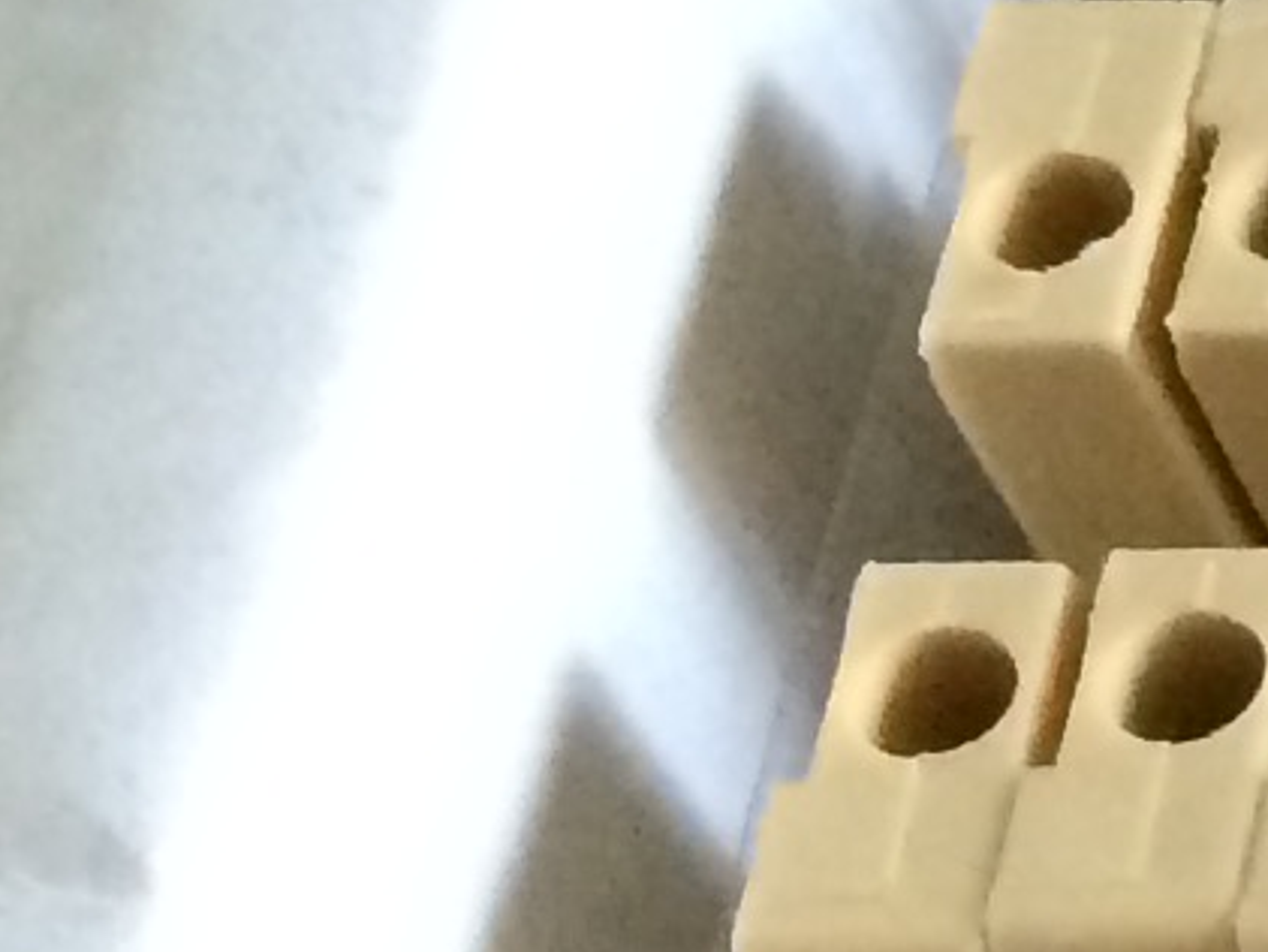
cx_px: 4714
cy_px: 871
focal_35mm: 225
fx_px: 8244
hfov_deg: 7.1
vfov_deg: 6.6
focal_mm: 4.15
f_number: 2.2
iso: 320
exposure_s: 1/33
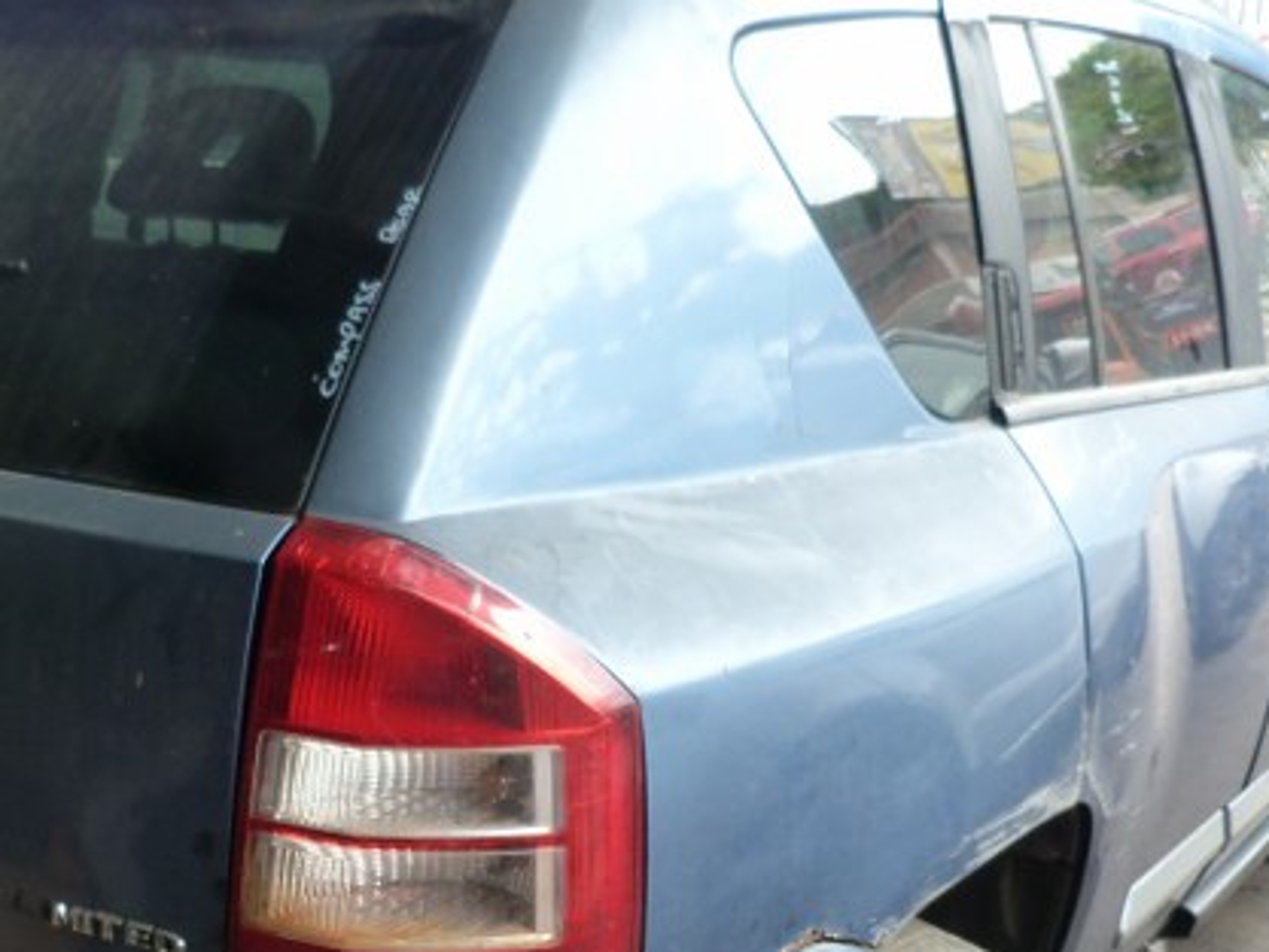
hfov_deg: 39.4
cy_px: 742
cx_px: 487
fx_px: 1760
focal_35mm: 48
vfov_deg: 29.7
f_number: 2.8
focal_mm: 4.5
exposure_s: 1/100
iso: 125
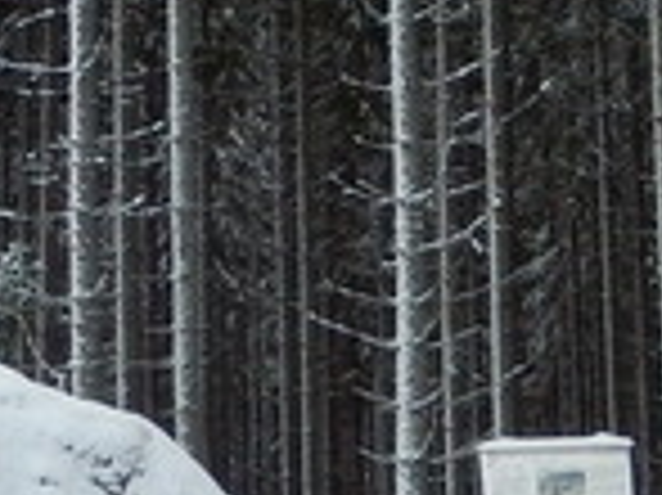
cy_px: -104
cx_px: -86
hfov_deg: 11.9
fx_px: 3115
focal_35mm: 163
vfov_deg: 9.0
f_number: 3.4
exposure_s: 1/100
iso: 125
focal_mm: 4.5
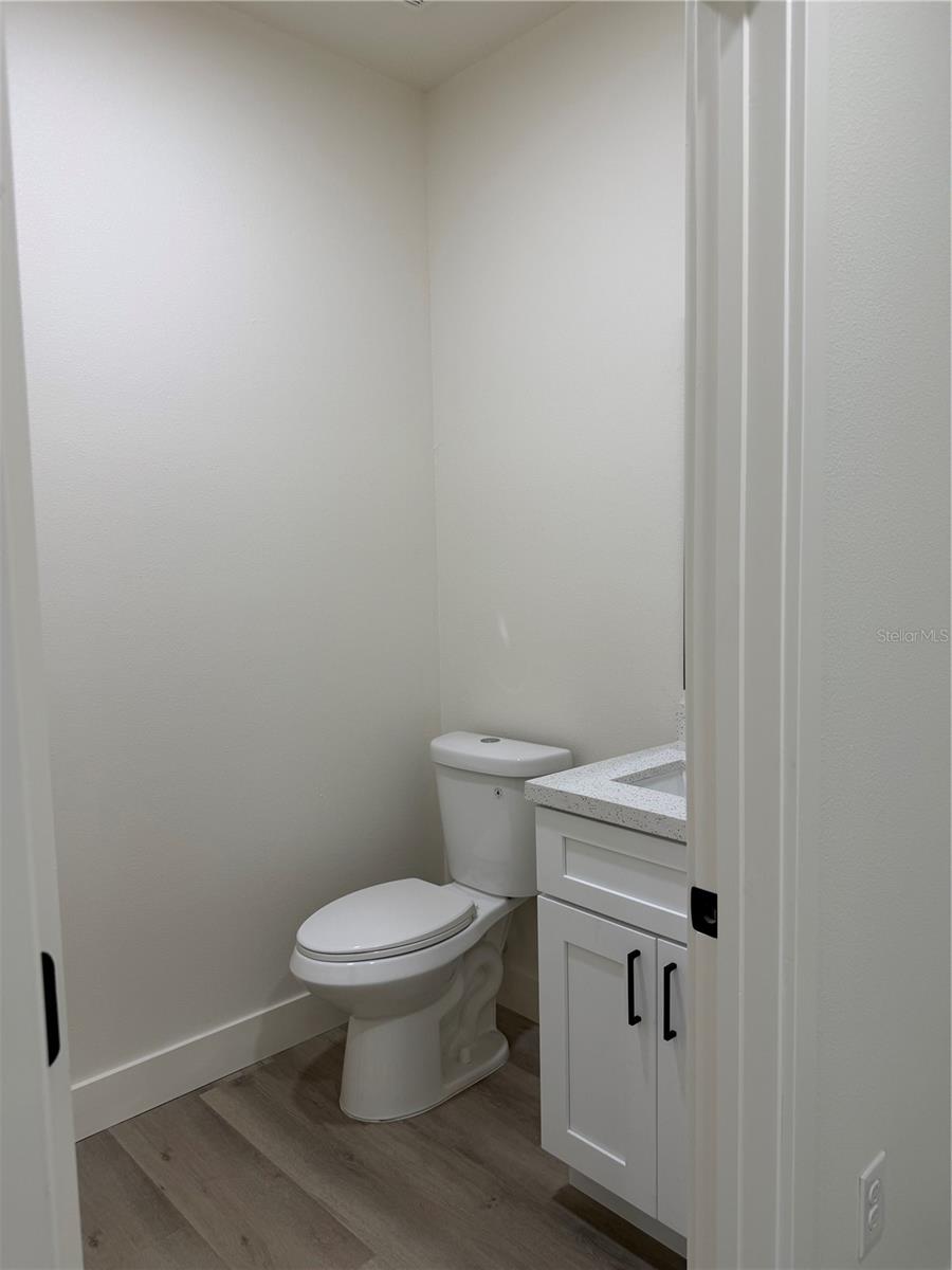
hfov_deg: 56.8
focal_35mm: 24
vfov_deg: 71.6
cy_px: 635
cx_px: 476
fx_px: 880
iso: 100
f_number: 1.78
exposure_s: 1/120
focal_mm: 6.76
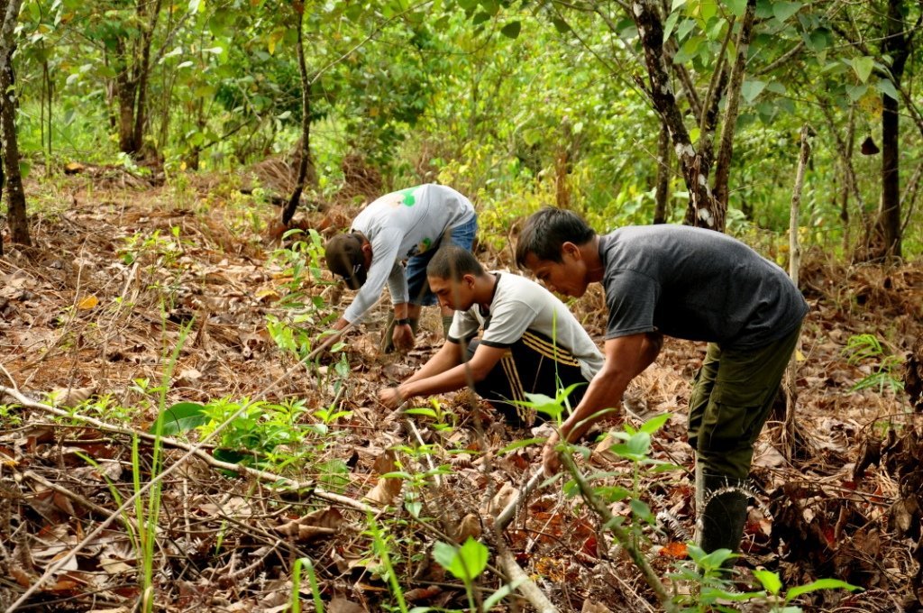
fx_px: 2535
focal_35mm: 99
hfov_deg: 20.6
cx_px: 462
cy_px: 306
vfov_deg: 13.8
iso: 500
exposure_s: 1/200
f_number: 5.3
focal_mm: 66
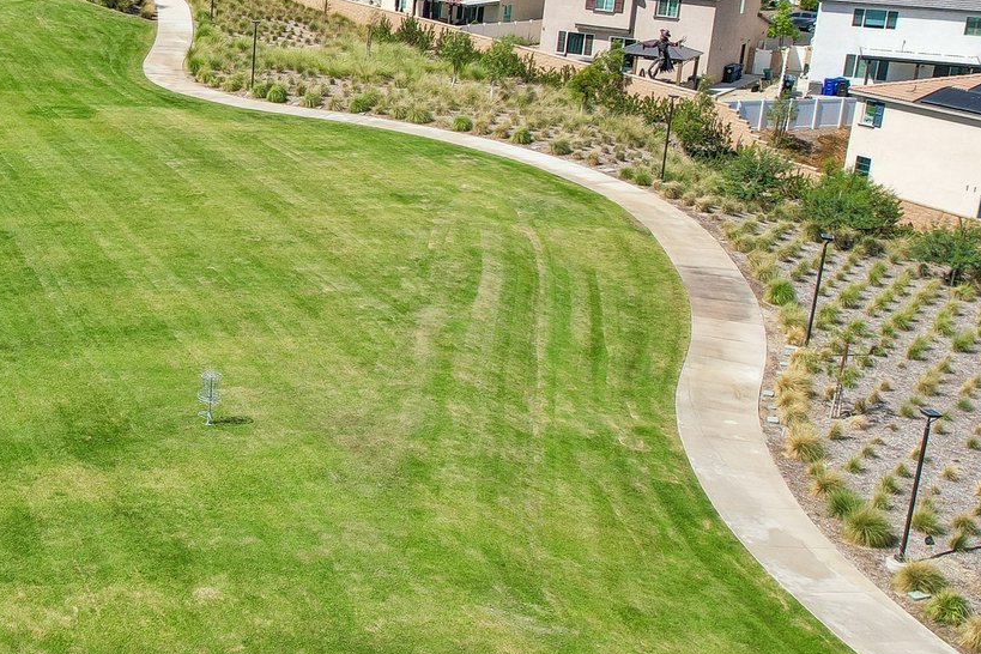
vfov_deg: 24.5
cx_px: -84
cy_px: 240
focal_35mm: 55
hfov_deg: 32.2
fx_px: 1499
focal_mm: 8.4
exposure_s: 1/2000
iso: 100
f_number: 2.8
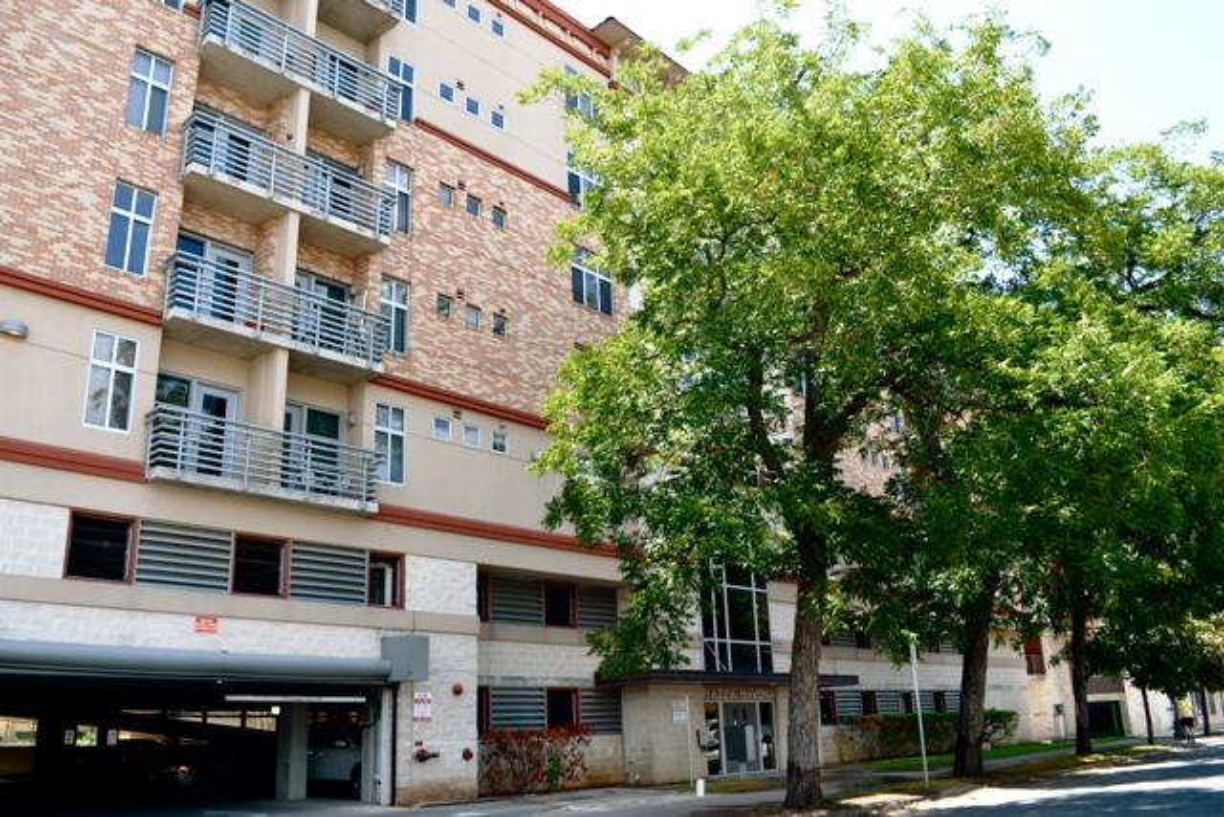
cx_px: 612
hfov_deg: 67.4
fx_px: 918
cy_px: 408
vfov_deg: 48.0
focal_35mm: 27
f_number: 5.6
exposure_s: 1/125
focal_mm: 18
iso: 100
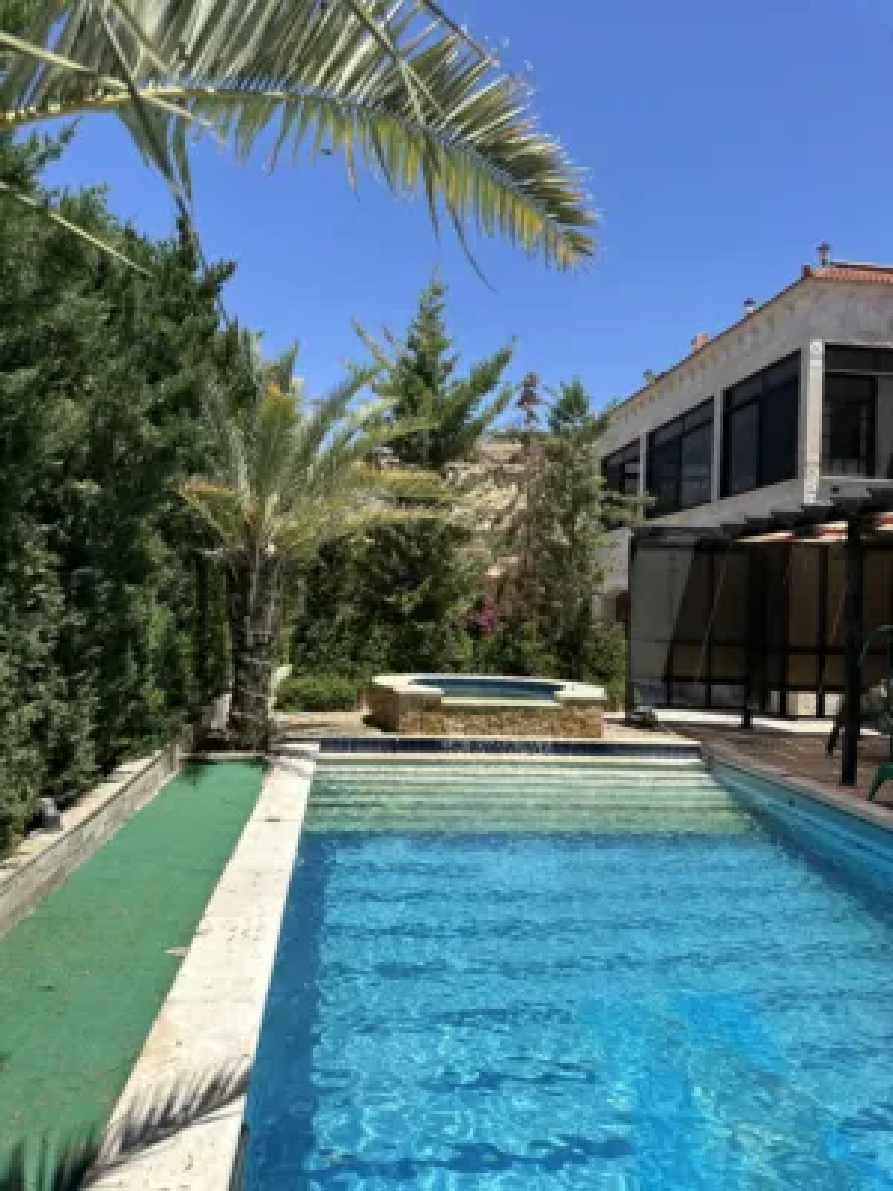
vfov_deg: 71.6
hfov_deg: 56.8
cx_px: 446
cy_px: 596
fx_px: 826
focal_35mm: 24
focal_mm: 6.86
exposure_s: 1/5263
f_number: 1.78
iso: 80
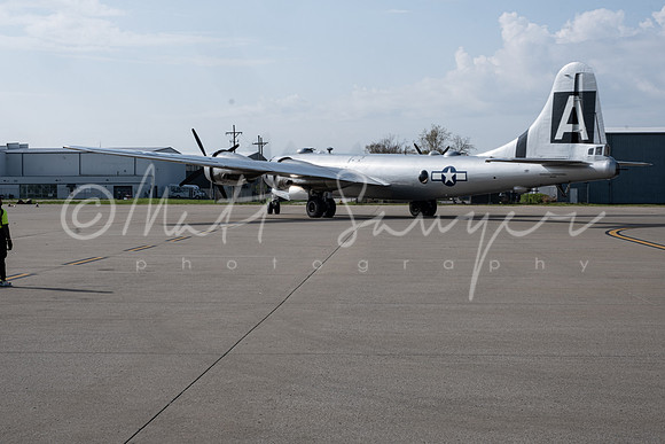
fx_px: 1072
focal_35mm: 58
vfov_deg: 23.4
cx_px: 332
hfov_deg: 34.5
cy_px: 222
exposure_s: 1/60
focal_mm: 38.8
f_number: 22
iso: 160
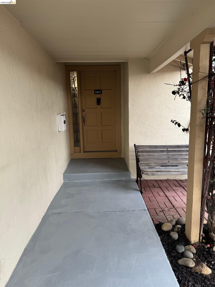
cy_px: 144
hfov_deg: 56.8
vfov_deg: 71.6
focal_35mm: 24
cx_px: 108
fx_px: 199
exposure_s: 1/121
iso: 80
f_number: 1.78
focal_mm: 6.76
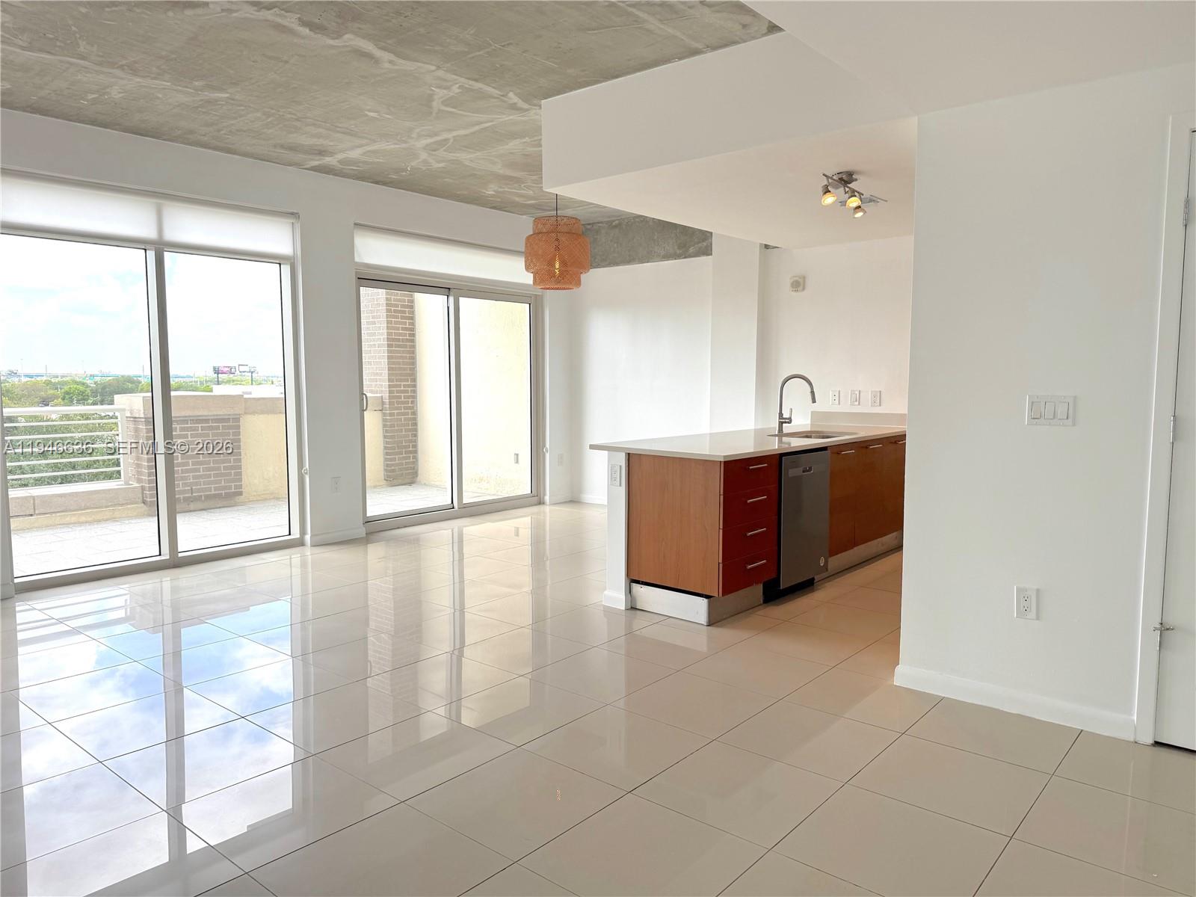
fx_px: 829
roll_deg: +0.2
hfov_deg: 71.6
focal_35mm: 24
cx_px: 598
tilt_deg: -6.0
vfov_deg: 56.8
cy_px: 448
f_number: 1.78
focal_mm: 6.76
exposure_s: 1/888
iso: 80
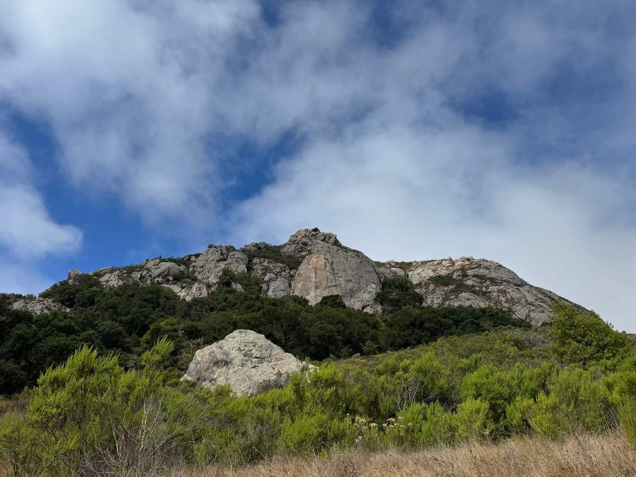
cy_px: 238
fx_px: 441
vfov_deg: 56.8
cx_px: 318
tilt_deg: +32.7
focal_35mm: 24
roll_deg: -1.3
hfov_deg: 71.6
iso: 80
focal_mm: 6.76
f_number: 1.78
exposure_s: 1/9009
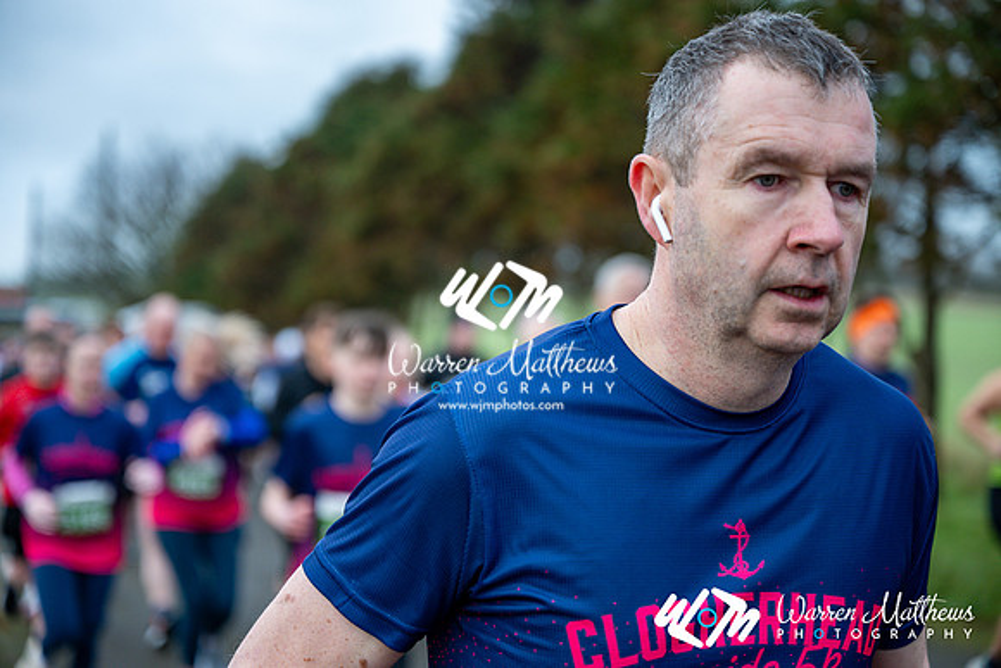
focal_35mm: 70
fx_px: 1947
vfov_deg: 19.5
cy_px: 334
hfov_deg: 28.8
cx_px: 500
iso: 500
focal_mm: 70
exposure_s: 1/1250
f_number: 2.8
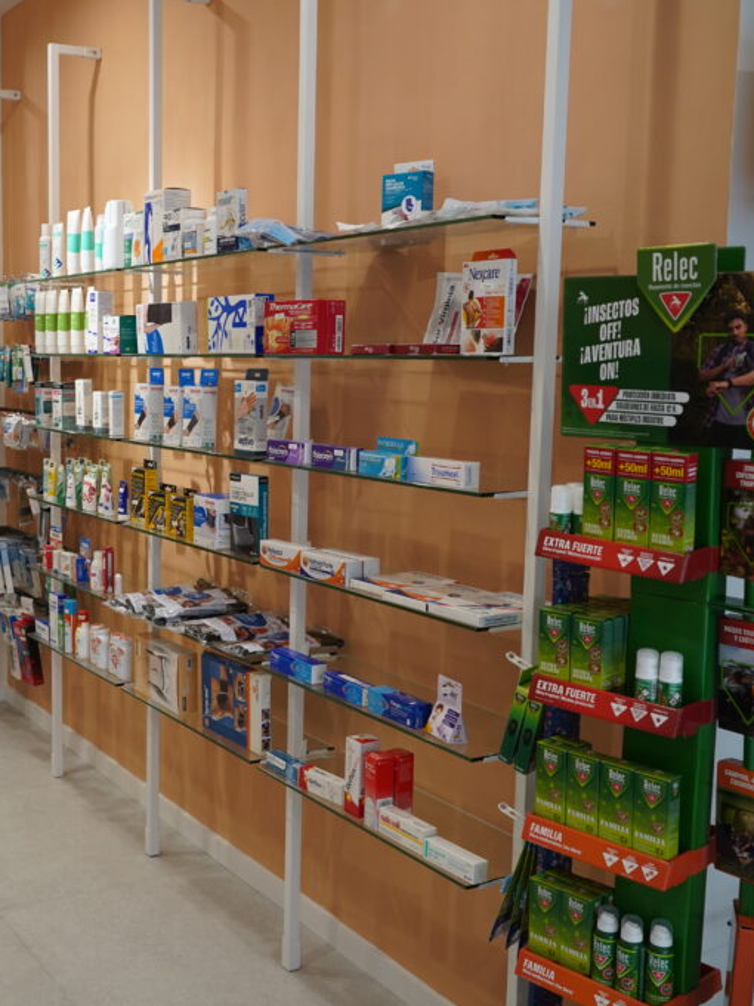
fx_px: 1220
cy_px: 504
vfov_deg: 44.8
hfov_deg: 33.8
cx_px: 203
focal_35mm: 42
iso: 400
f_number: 4
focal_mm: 29
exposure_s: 1/160
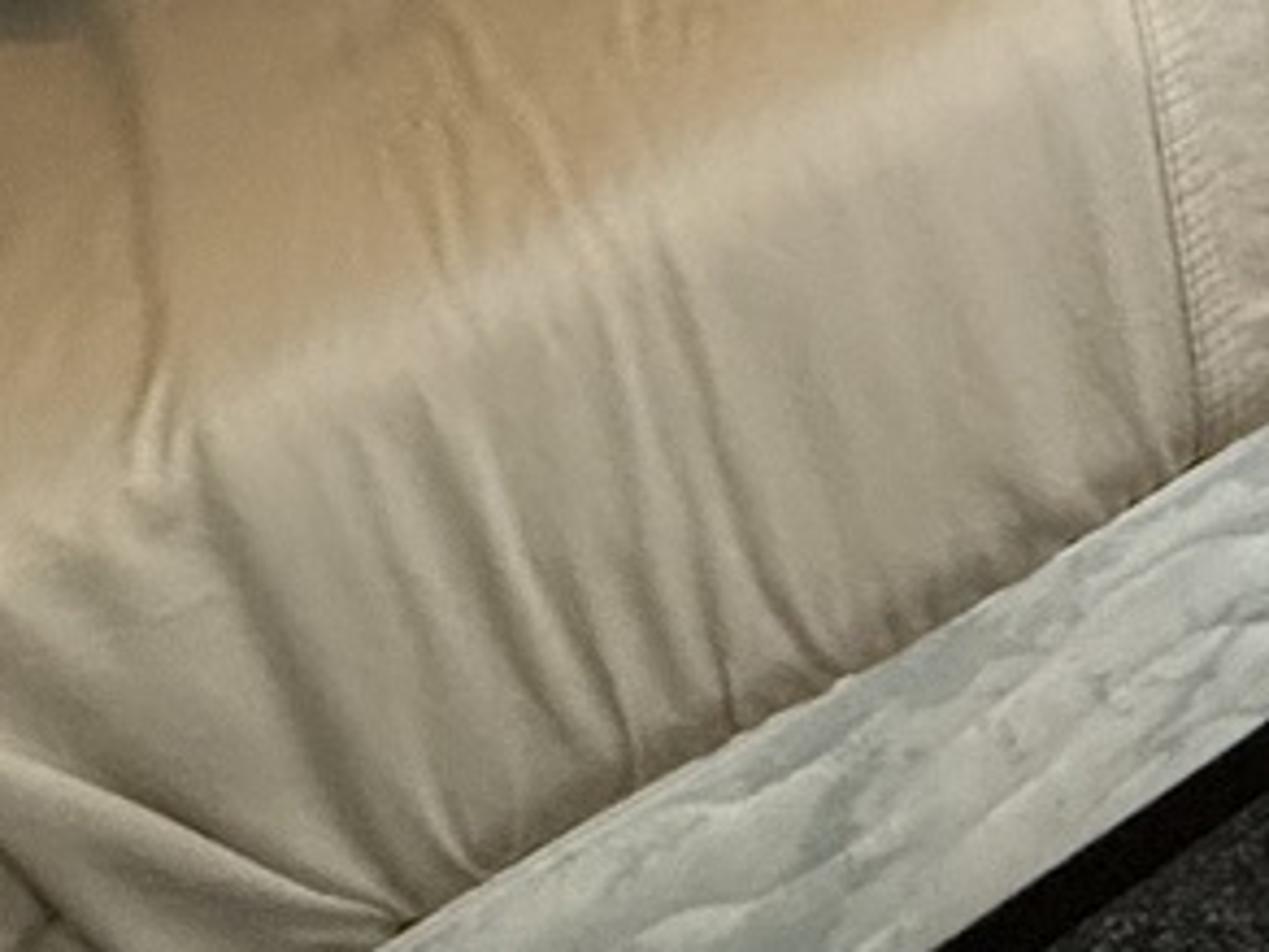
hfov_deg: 19.1
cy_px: -1208
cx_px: 2451
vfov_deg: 15.0
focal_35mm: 69
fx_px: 2529
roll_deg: +0.9
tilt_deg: -9.2
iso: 320
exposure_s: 1/67
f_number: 2.2
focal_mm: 2.22
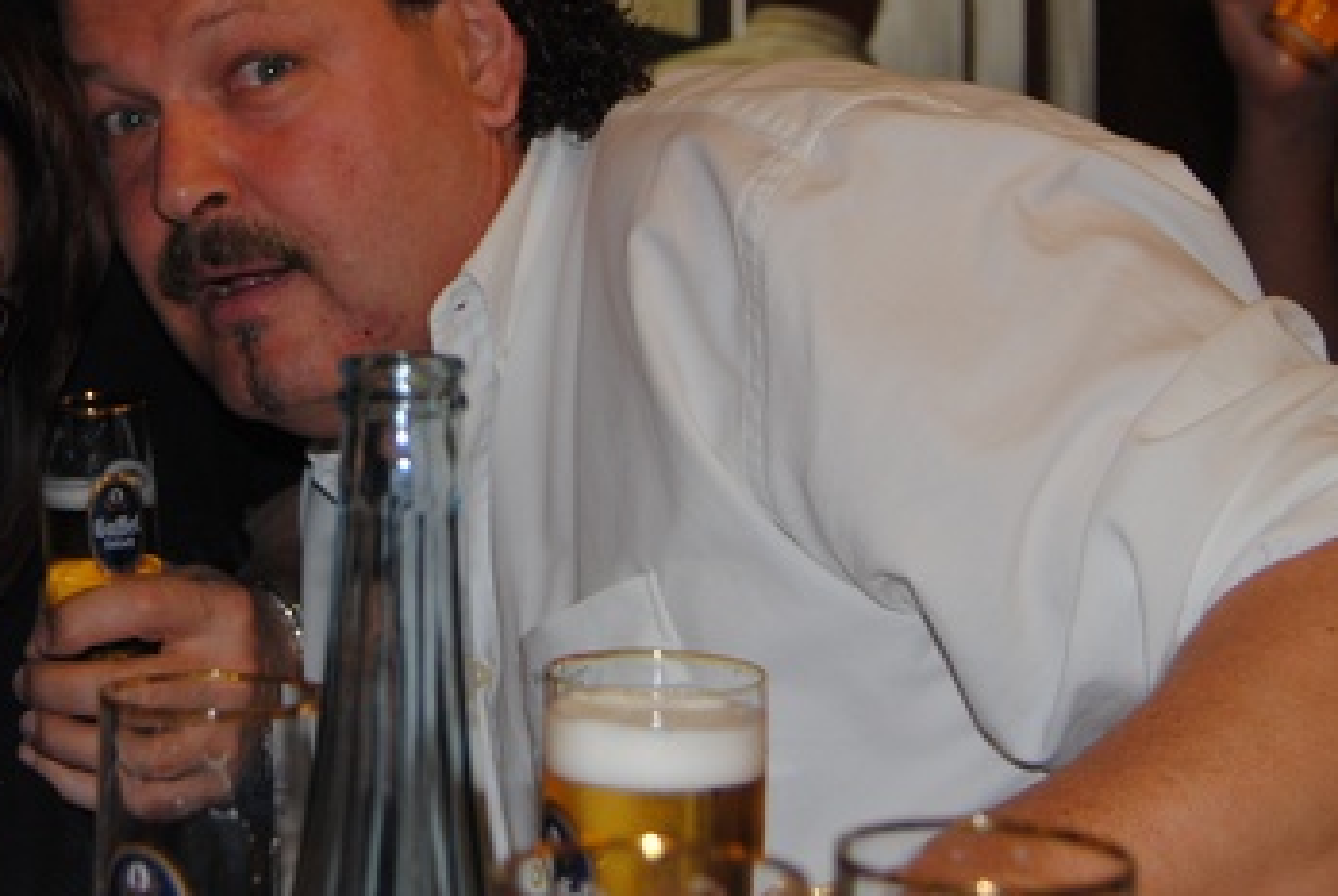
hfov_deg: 26.5
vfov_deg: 17.8
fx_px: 2791
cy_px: 15
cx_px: 296
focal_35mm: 75
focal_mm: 22
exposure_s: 1/60
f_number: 3.5
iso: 200
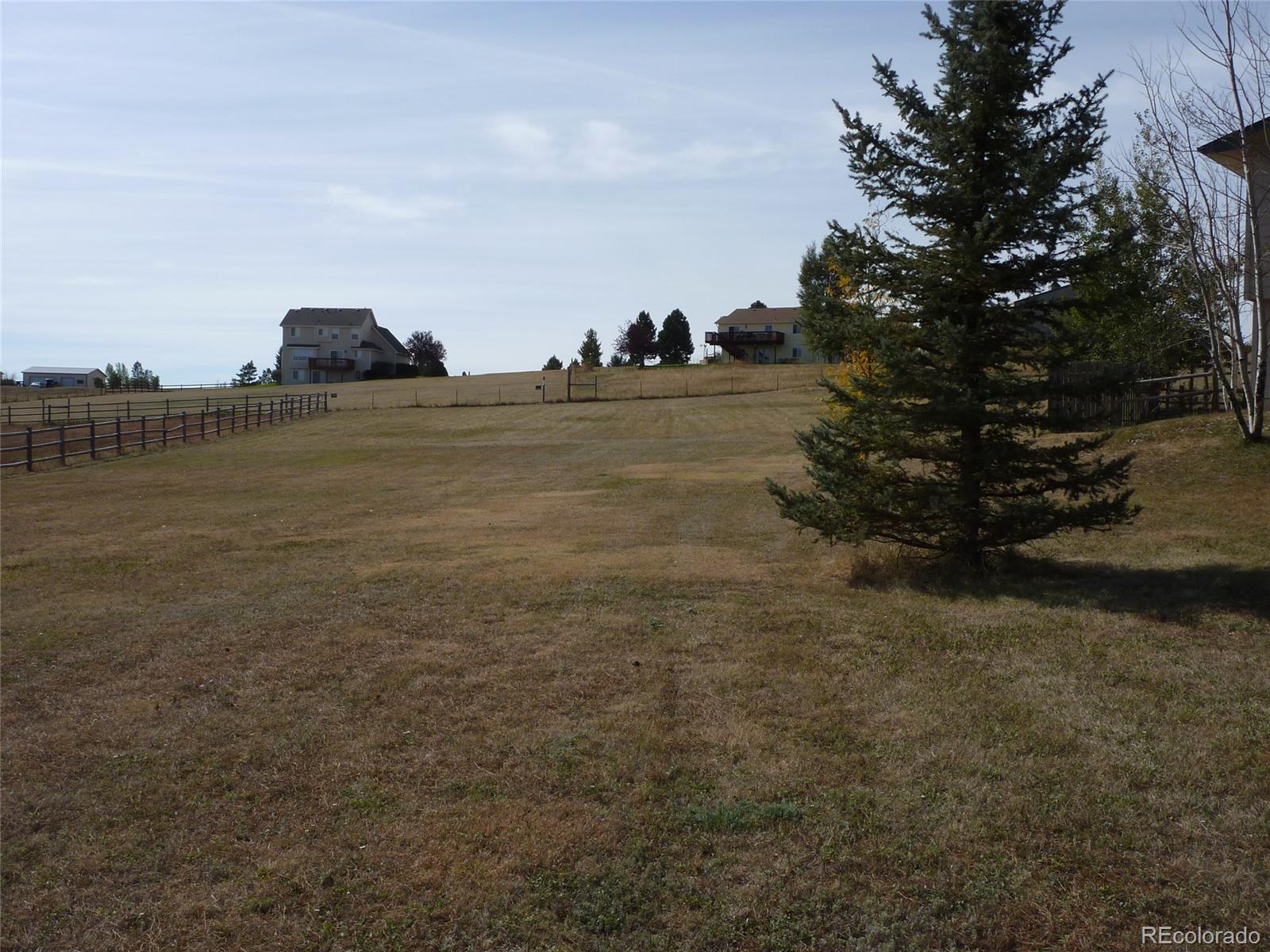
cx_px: 635
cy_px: 476
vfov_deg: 40.7
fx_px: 1284
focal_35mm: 35
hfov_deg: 52.6
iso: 80
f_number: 5.6
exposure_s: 1/640
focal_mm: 5.7
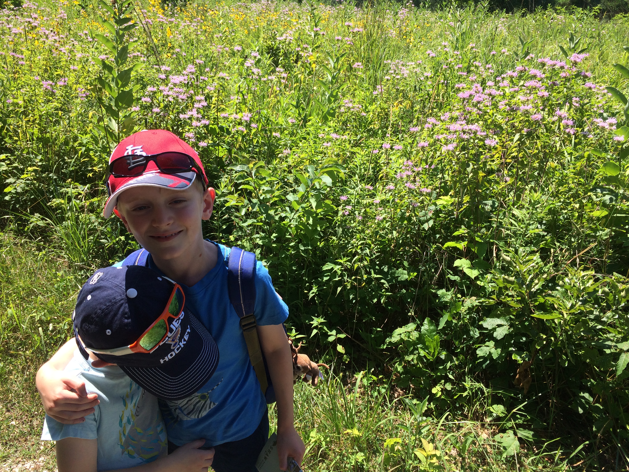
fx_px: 527
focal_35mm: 29
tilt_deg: -26.1
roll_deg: -5.7
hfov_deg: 61.7
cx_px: 314
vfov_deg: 48.2
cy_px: 236
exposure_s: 1/1001
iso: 32
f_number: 2.2
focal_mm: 4.15
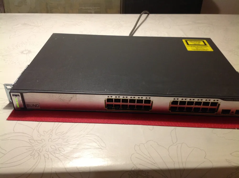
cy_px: 89
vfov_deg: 40.6
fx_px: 241
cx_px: 120
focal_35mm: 35
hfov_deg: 52.7
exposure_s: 1/17
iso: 160
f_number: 2.4
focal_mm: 4.28
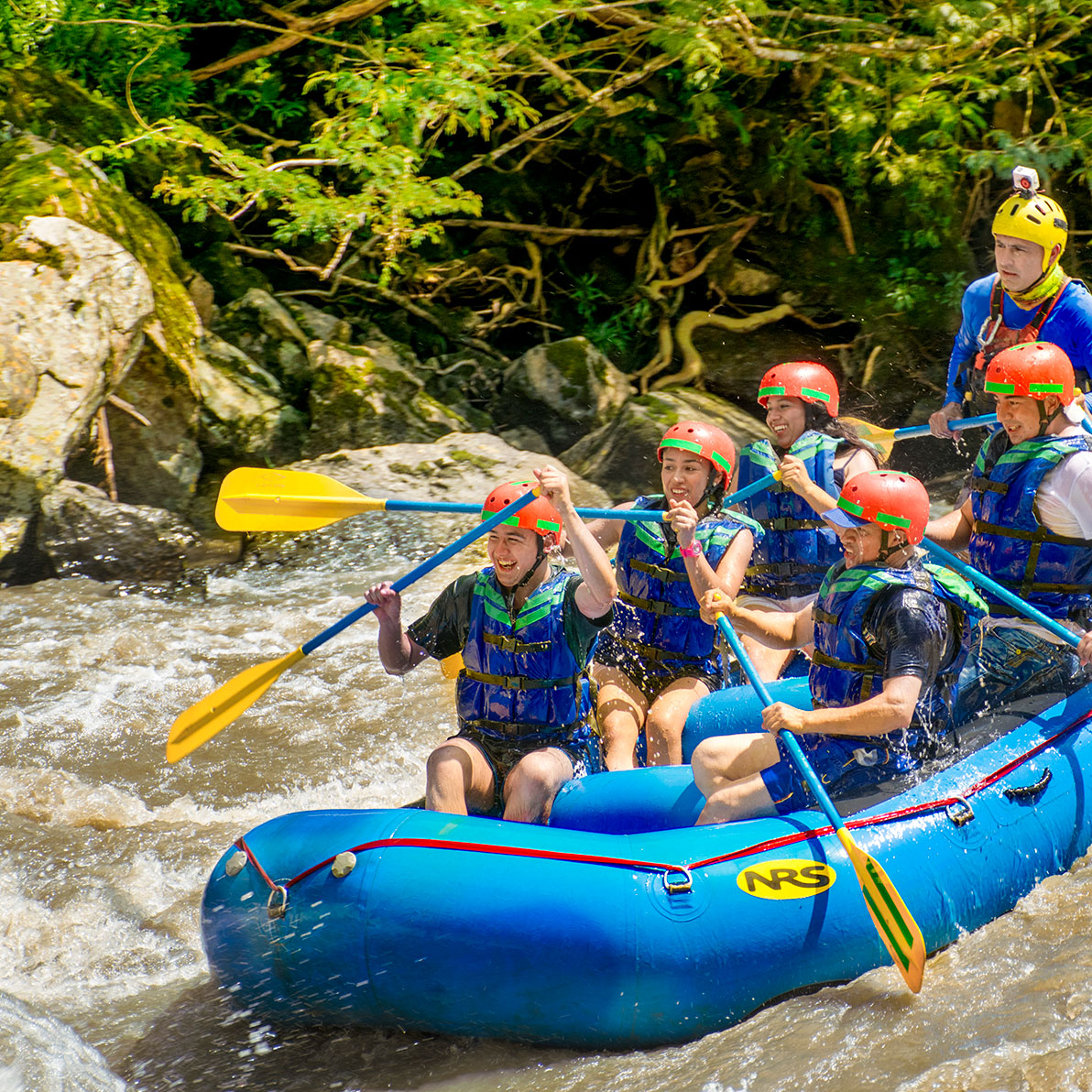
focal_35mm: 154
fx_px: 5496
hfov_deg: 11.3
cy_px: 543
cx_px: 693
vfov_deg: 11.3
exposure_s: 1/320
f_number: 5.3
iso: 100
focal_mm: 80
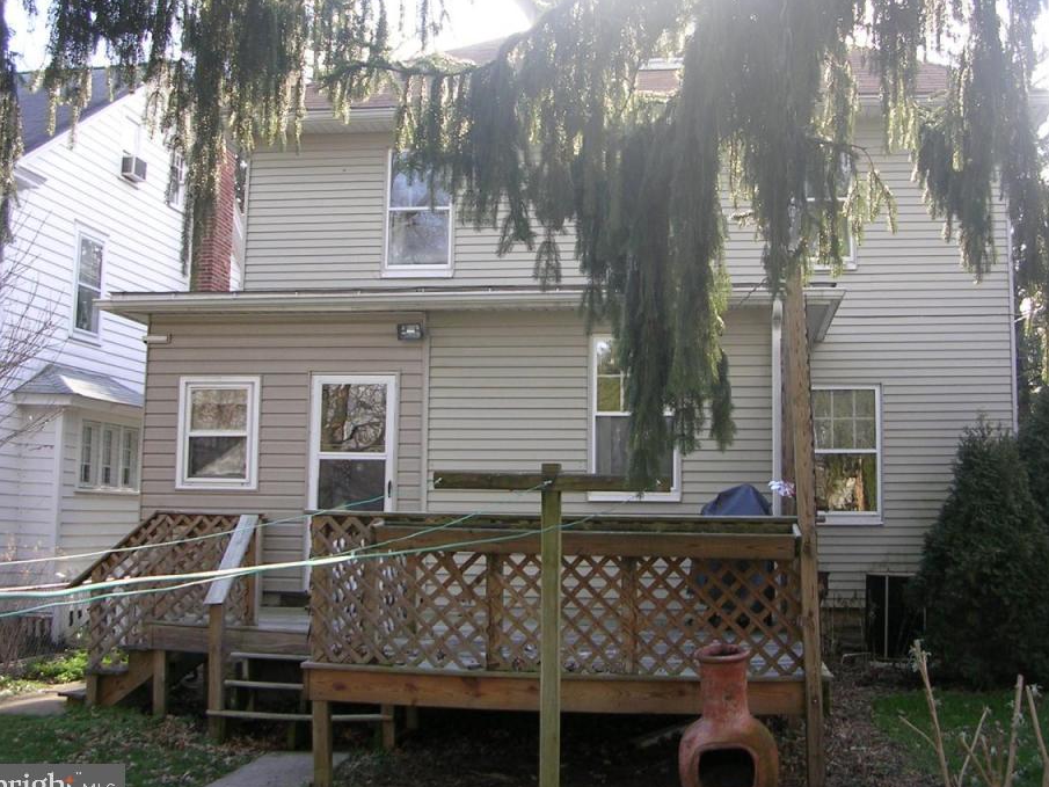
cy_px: 366
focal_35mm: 43
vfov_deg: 33.6
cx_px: 574
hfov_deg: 43.8
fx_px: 1303
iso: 50
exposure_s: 1/159
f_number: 2.8
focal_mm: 5.8
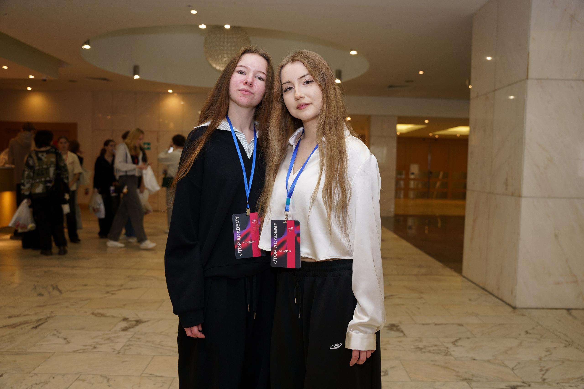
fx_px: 464
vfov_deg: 45.5
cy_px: 194
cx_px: 292
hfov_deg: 64.4
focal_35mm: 29
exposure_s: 1/250
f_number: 3.2
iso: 800
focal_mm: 28.6
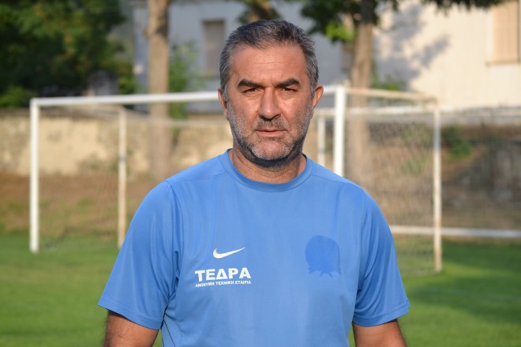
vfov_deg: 13.4
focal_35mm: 102
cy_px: 174
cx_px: 260
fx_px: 1476
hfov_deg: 20.0
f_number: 5
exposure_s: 1/1250
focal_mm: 68
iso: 400
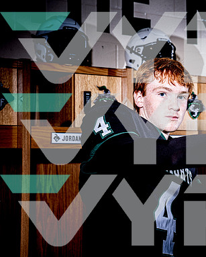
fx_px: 776
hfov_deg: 15.0
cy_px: 129
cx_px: 173
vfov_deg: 18.8
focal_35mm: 102
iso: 100
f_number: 5.6
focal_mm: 70
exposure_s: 1/250
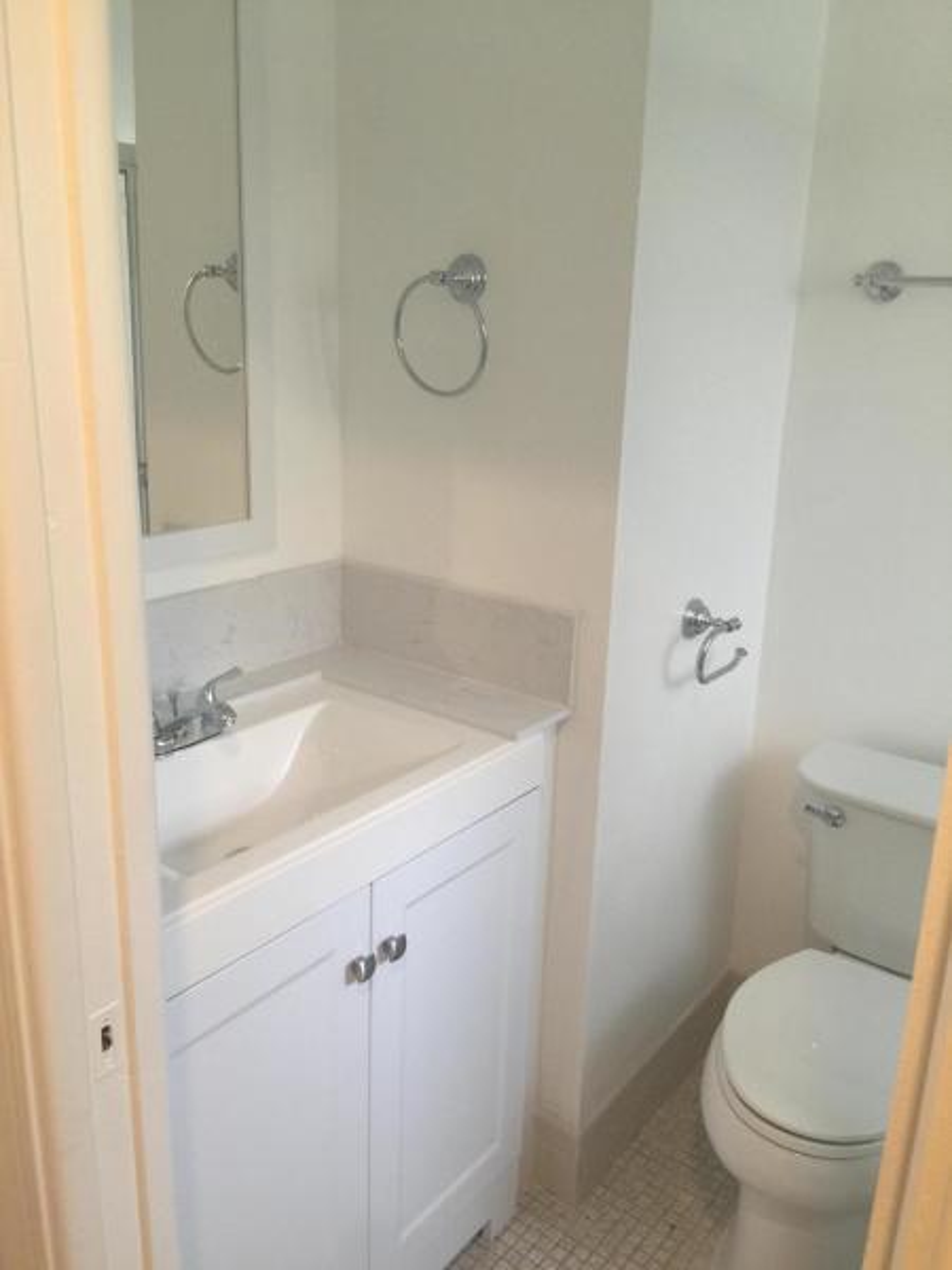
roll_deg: -1.1
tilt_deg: -15.6
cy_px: 635
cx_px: 476
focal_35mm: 29
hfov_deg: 48.2
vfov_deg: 61.7
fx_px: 1063
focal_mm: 4.15
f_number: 2.2
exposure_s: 1/30
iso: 50
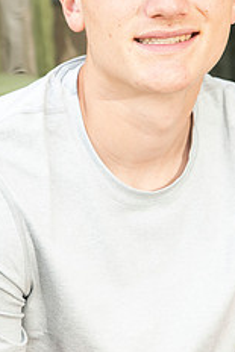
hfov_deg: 10.7
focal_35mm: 128
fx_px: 1251
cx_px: 146
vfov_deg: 16.0
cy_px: 178
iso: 320
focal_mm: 66
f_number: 5.6
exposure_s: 1/160
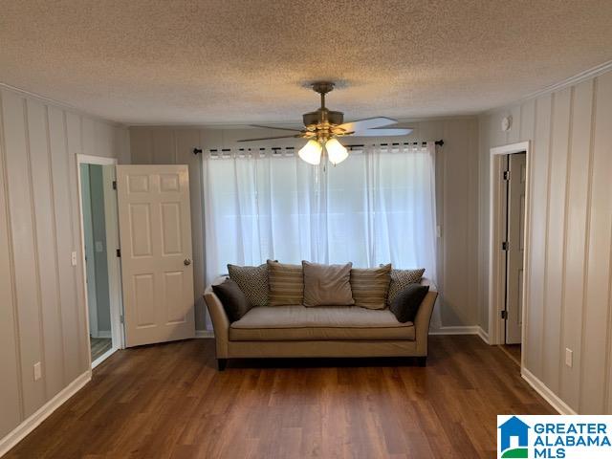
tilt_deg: -5.4
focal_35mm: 26
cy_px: 230
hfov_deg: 67.3
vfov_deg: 53.1
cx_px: 306
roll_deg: +1.6
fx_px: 460
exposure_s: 1/119
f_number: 1.8
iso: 100
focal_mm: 4.25
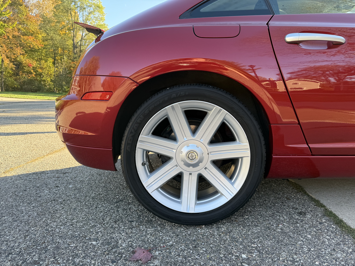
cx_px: 178
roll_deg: -2.2
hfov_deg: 71.6
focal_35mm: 24
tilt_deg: -7.8
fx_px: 246
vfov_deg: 56.8
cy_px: 133
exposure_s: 1/348
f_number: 1.78
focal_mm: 6.76
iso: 80
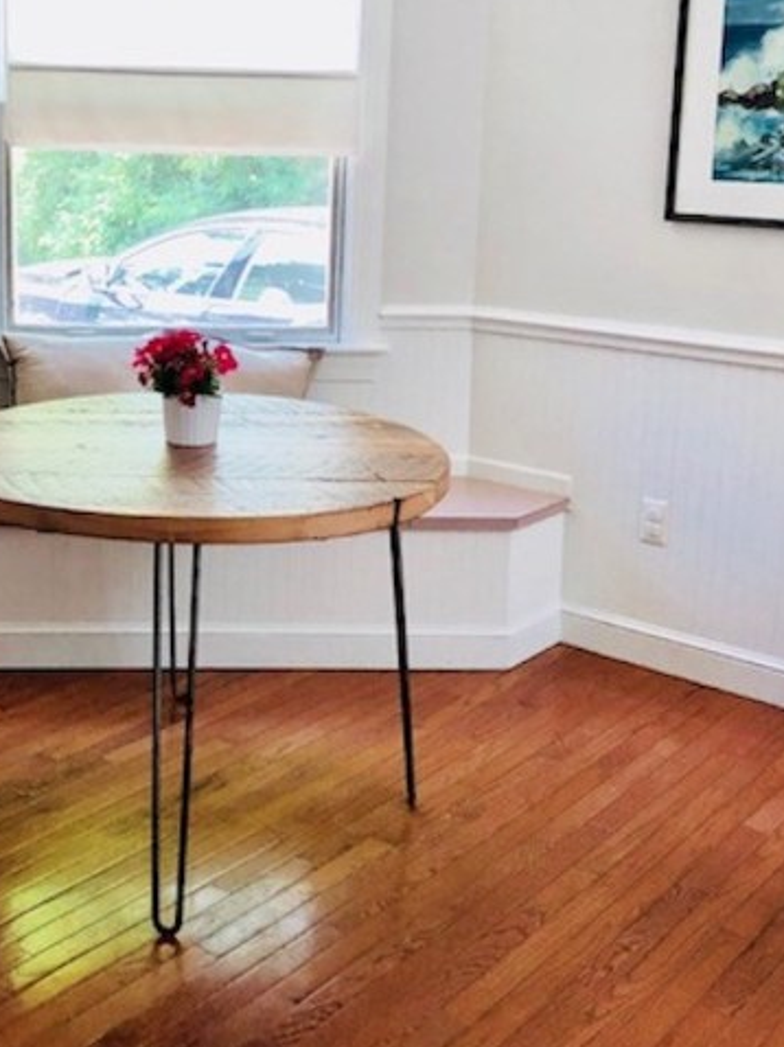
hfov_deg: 31.5
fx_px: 1360
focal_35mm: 45
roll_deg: -0.4
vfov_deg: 41.6
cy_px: 361
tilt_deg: -9.2
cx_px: 177
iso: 40
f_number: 1.8
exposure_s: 1/30
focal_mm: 4
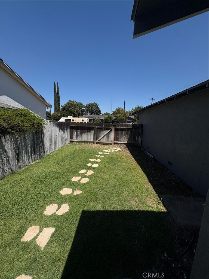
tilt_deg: -8.3
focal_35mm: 14
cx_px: 104
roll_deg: -2.9
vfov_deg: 102.1
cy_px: 140
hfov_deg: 85.7
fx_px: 113
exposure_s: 1/3390
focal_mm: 2.22
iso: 50
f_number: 2.2
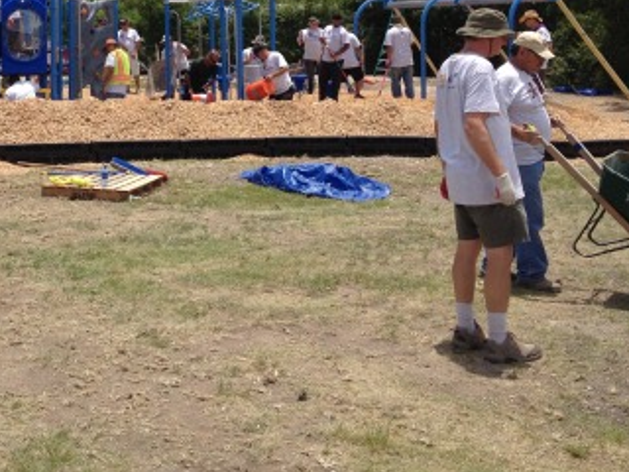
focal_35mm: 70
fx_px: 1272
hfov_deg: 27.3
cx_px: 145
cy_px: 41
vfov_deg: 20.6
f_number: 2.4
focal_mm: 4.28
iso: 50
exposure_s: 1/2304
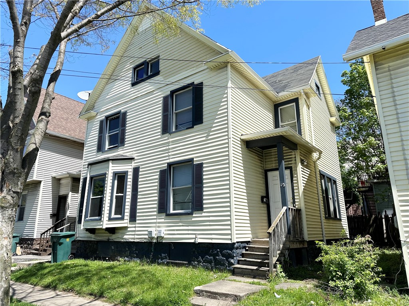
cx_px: 204
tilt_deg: +15.1
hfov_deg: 71.6
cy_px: 153
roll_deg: +0.8
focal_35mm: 24
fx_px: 284
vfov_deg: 56.8
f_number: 1.78
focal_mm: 6.86
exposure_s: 1/3861
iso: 80
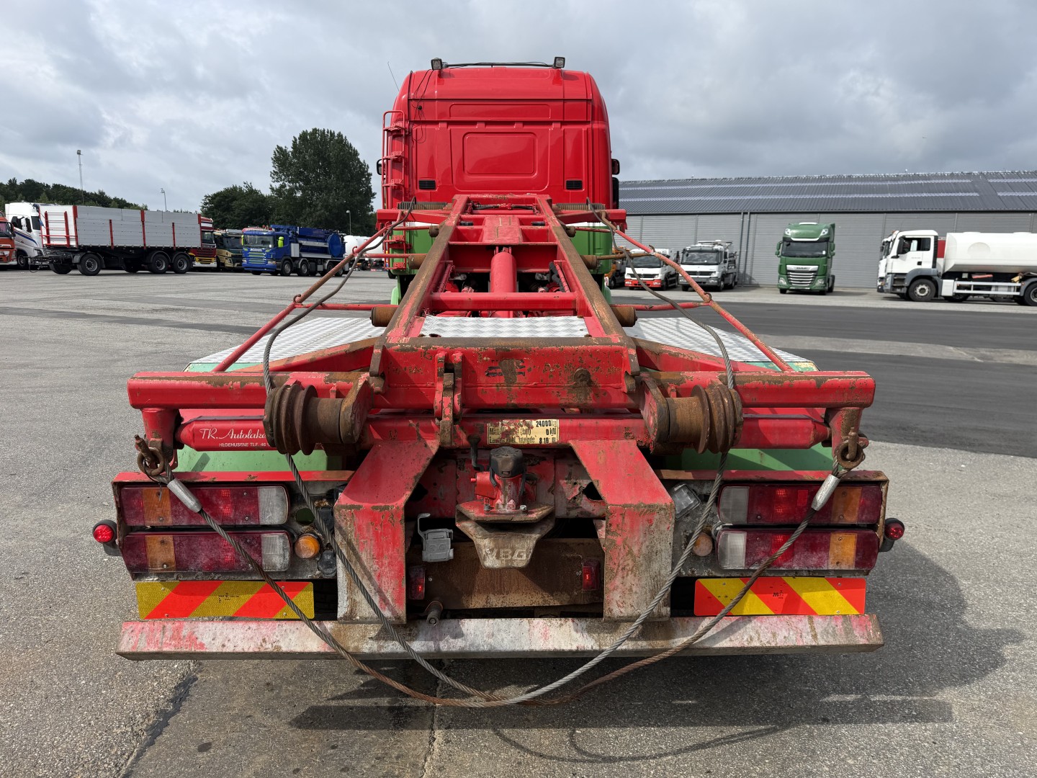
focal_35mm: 24
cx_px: 518
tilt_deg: -9.9
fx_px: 719
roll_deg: -1.8
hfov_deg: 71.6
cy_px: 389
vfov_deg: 56.8
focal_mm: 6.76
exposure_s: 1/3145
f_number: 1.78
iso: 80
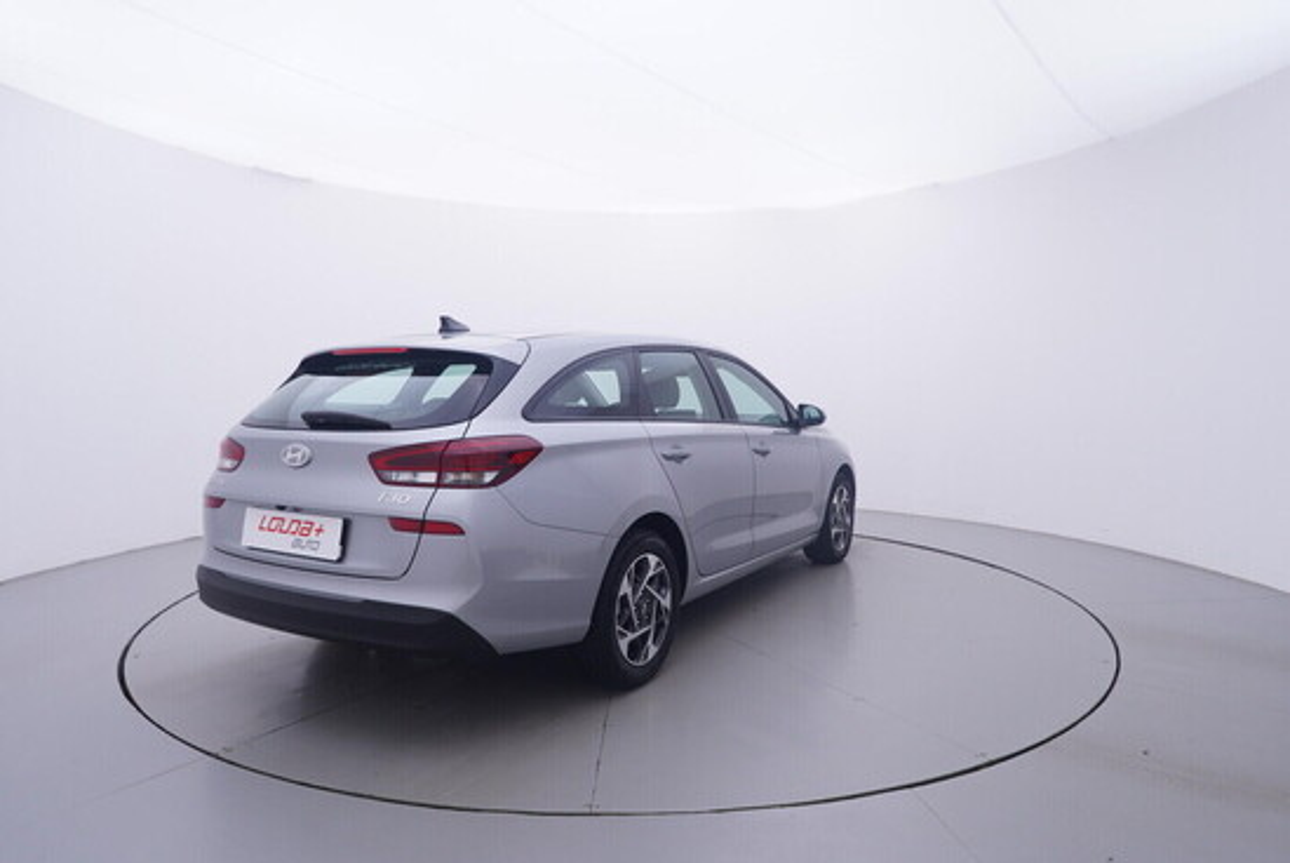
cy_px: 432
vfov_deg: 56.2
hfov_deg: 77.3
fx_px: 807
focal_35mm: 22
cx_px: 645
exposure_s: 1/80
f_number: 5
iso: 200
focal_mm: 15
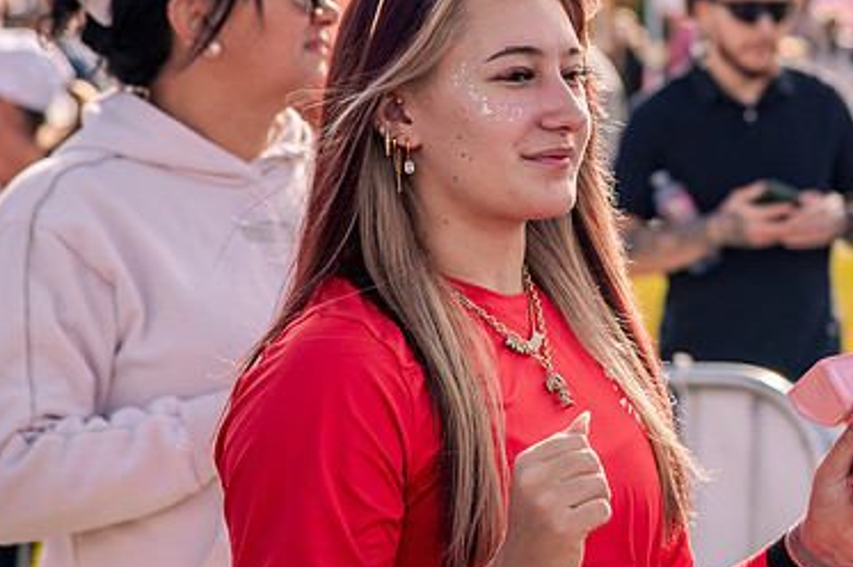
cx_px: 813
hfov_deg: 9.9
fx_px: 4877
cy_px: 71
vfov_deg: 6.6
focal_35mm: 206
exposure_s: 1/400
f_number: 5.6
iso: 200
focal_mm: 100
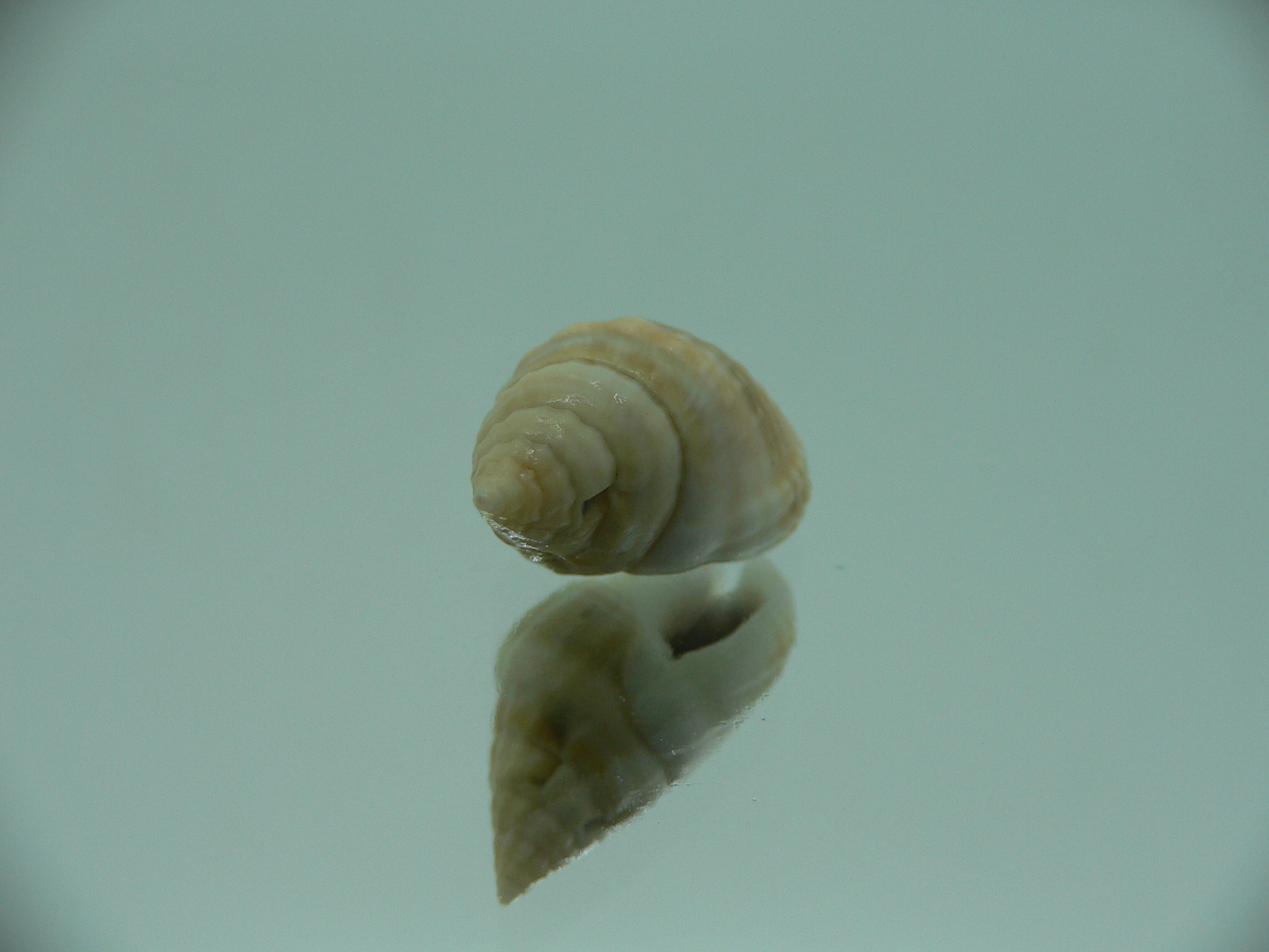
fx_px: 1283
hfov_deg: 52.6
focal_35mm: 35
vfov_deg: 40.7
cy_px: 476
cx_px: 634
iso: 80
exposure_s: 1/80
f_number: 2.8
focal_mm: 4.6
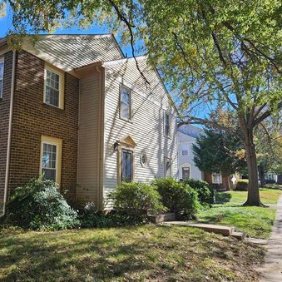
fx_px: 277
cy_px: 138
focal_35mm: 30
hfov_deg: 53.1
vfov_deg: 54.0
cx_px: 96
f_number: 1.8
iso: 50
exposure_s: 1/1019
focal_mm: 5.4
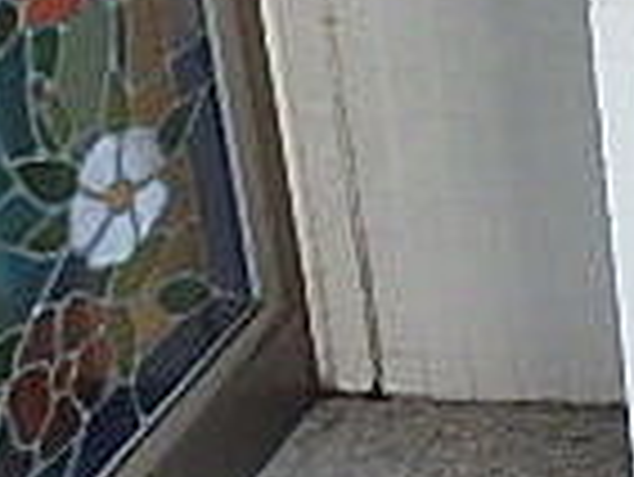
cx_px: 1340
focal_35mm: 95
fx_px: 1741
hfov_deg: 15.5
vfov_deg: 14.2
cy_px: -324
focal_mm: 3.7
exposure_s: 1/100
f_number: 3.5
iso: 640
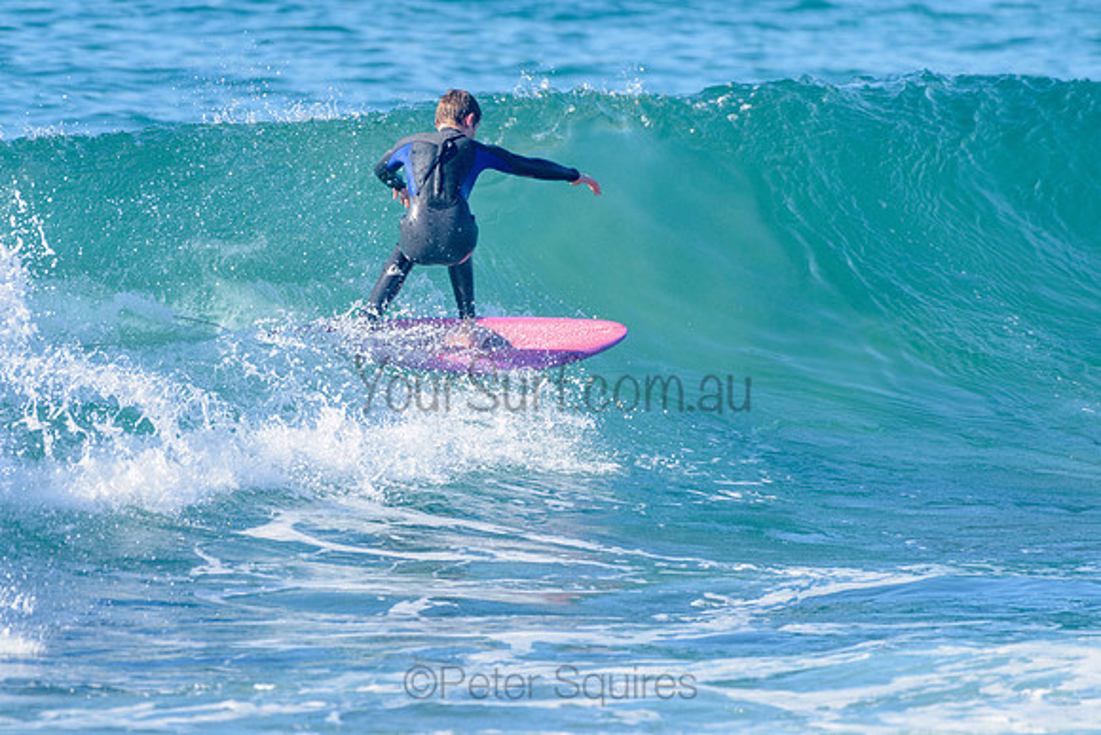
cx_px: 487
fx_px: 18745
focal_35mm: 613
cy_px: 307
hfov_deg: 3.4
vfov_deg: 2.2
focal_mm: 500
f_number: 5.6
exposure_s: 1/2000
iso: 400
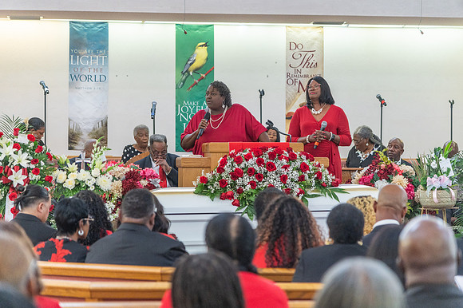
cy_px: 154
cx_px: 232
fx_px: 1572
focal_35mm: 122
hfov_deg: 16.8
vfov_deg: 11.2
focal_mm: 120
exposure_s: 1/100
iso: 1000
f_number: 4
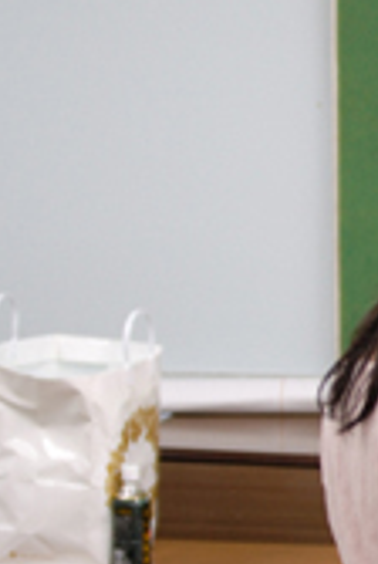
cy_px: 247
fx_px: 2525
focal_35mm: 161
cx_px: 694
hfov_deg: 8.2
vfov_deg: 12.7
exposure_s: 1/60
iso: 180
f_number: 2
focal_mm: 28
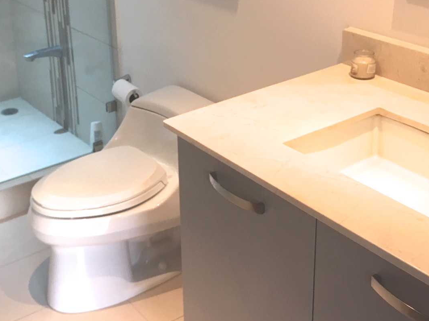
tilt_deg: -22.5
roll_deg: +3.8
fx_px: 682
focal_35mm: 55
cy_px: 70
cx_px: 121
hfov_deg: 34.4
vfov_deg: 26.1
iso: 64
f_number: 2.2
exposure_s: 1/30
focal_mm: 4.15
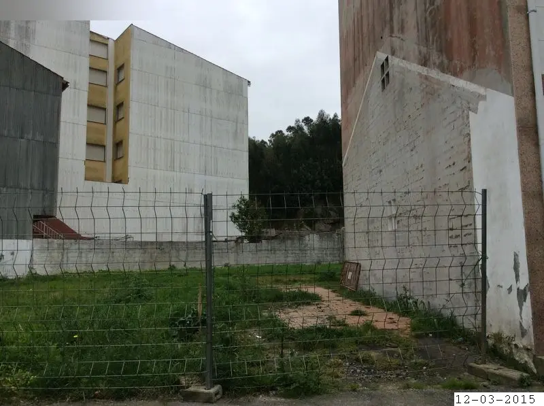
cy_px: 203
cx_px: 272
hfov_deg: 55.4
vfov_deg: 42.8
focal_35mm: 33
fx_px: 518
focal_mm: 3.3
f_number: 2.4
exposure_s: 1/643
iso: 32
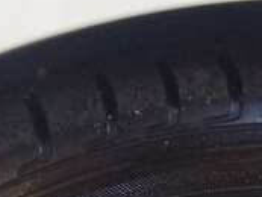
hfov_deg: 16.2
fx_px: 894
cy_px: 364
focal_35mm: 118
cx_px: 291
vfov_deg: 11.6
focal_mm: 3.3
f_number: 2.2
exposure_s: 1/33
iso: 64
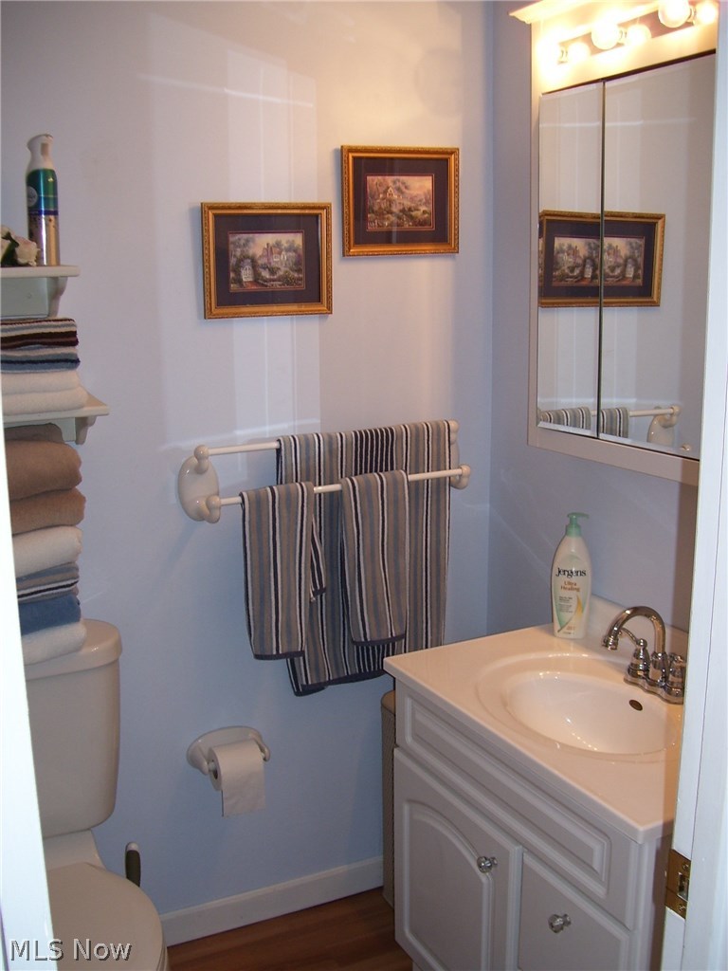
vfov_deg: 51.4
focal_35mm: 36
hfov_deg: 39.7
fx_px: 1009
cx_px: 364
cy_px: 486
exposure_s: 1/60
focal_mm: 6
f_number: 2.7
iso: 80
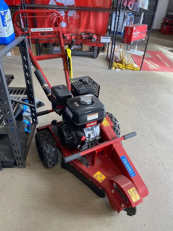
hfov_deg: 53.1
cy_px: 116
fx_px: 173
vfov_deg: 67.3
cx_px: 86
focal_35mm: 26
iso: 125
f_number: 1.8
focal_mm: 4.25
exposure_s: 1/117
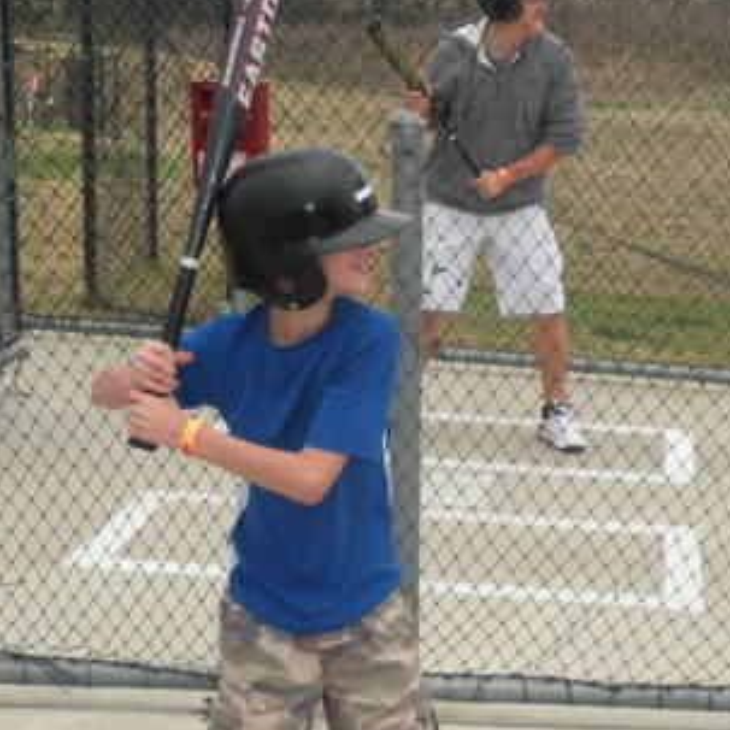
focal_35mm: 84
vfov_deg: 20.6
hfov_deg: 20.6
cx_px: 438
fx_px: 2004
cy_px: 438
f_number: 3.5
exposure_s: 1/190
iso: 88
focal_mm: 6.3
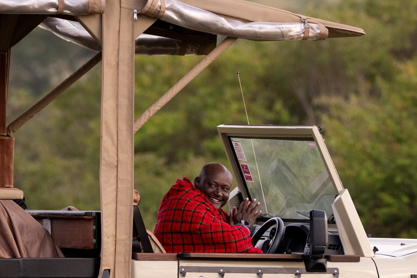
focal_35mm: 763
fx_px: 8839
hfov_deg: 2.7
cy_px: 271
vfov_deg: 1.8
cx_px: 257
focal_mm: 360
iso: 2000
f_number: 5.6
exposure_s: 1/320
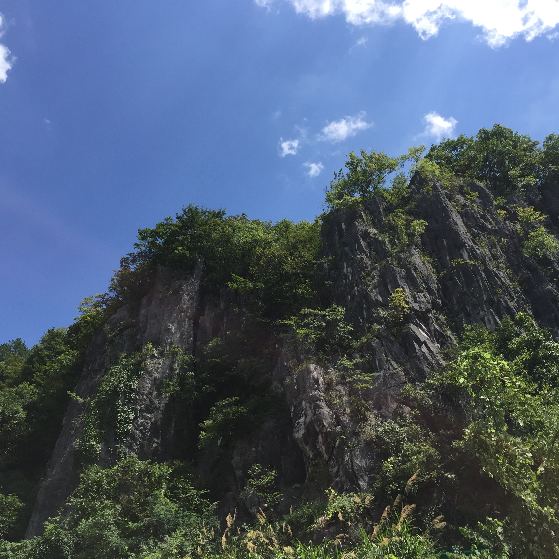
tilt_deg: +39.8
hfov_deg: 47.2
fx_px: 639
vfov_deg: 47.2
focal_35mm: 35
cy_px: 276
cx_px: 290
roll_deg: -3.6
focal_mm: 4.15
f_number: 2.2
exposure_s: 1/1647
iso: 32
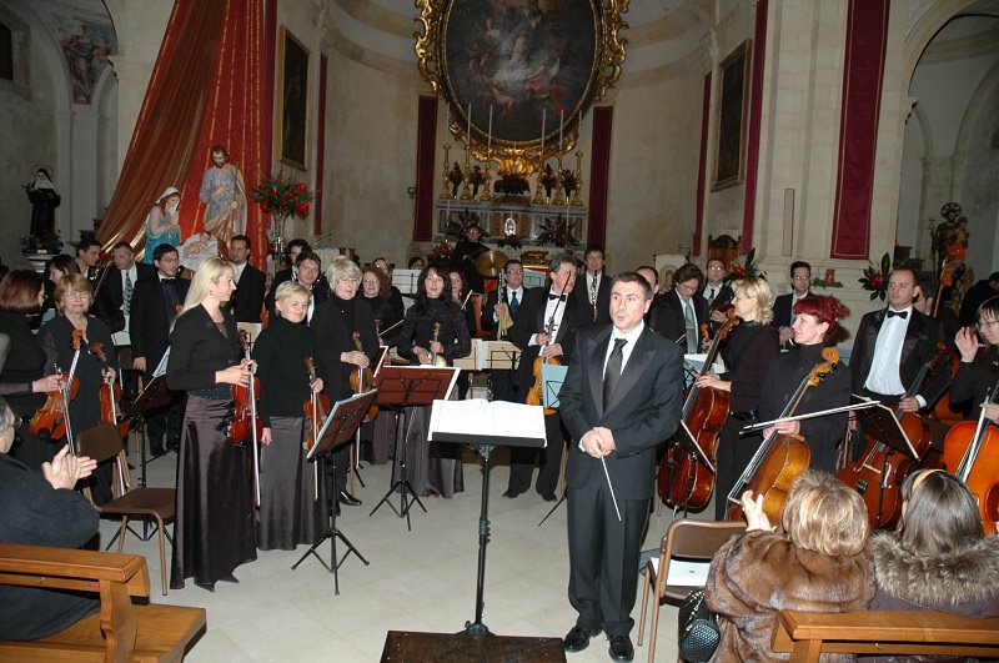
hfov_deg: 67.5
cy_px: 332
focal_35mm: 27
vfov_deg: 47.8
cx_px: 500
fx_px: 748
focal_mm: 18
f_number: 4
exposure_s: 1/60
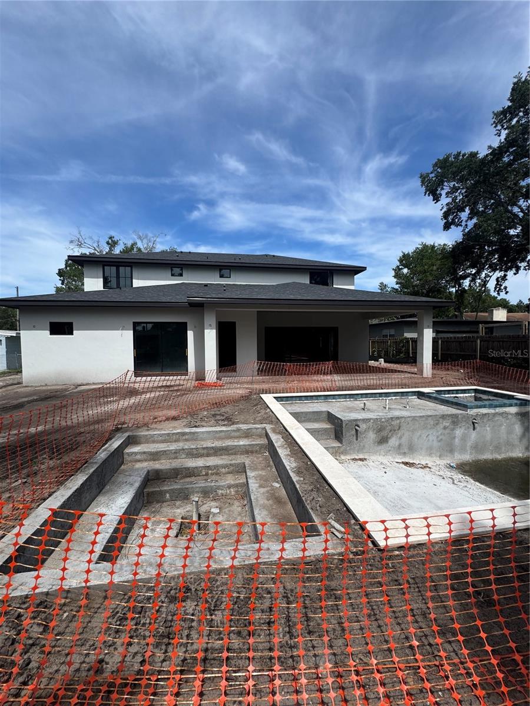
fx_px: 286
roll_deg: +1.1
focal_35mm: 14
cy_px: 353
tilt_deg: -1.0
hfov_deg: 85.7
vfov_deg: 102.1
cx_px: 265
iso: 50
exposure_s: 1/1927
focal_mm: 2.22
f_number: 2.2
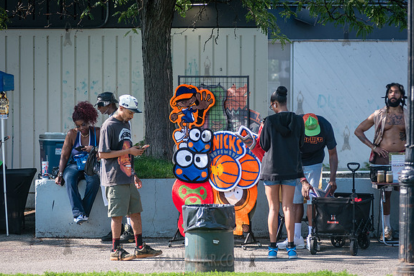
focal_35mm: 177
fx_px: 2036
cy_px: 138
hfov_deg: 11.6
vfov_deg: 7.8
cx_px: 207
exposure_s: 1/2000
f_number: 3.2
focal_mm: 170
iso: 500
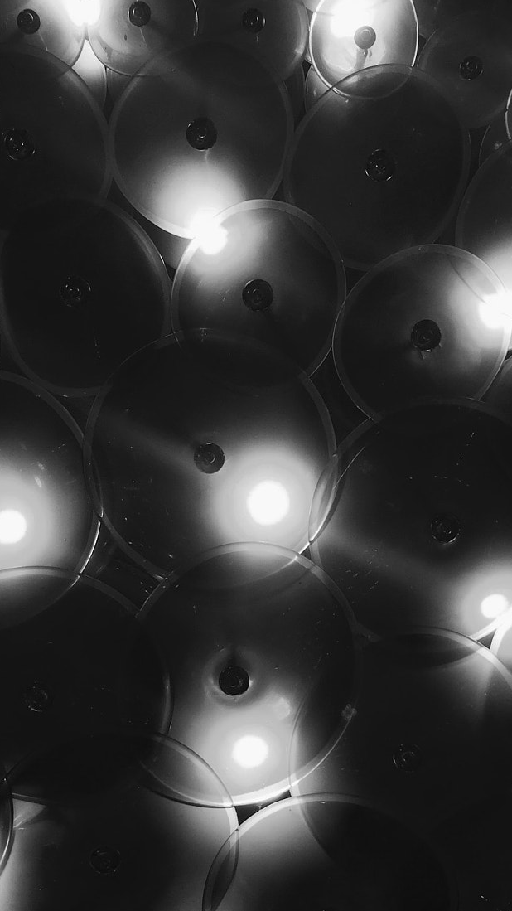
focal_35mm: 46
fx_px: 1110
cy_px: 612
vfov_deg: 43.9
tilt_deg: +80.0
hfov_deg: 25.9
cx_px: 312
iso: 32
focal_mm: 4.15
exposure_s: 1/163
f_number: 2.2
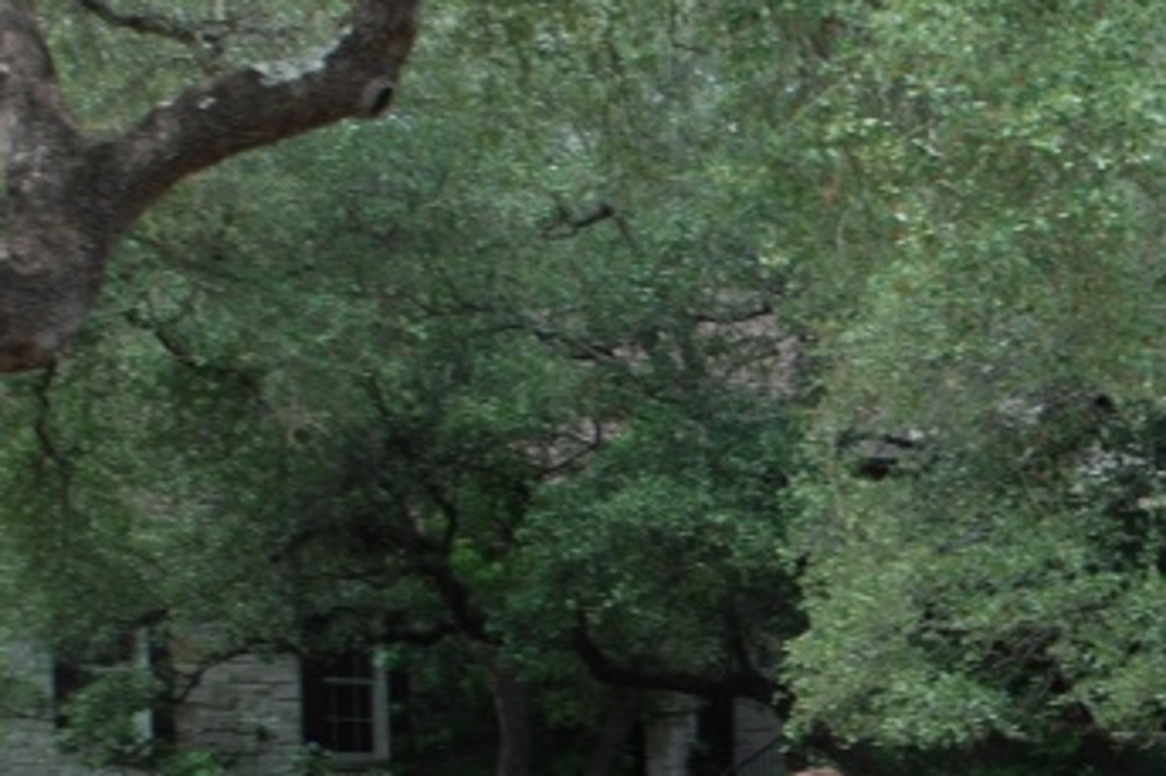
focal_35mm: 179
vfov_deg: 7.6
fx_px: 5795
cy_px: 1028
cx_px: 1458
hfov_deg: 11.2
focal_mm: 40
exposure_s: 1/125
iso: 100
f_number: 5.6
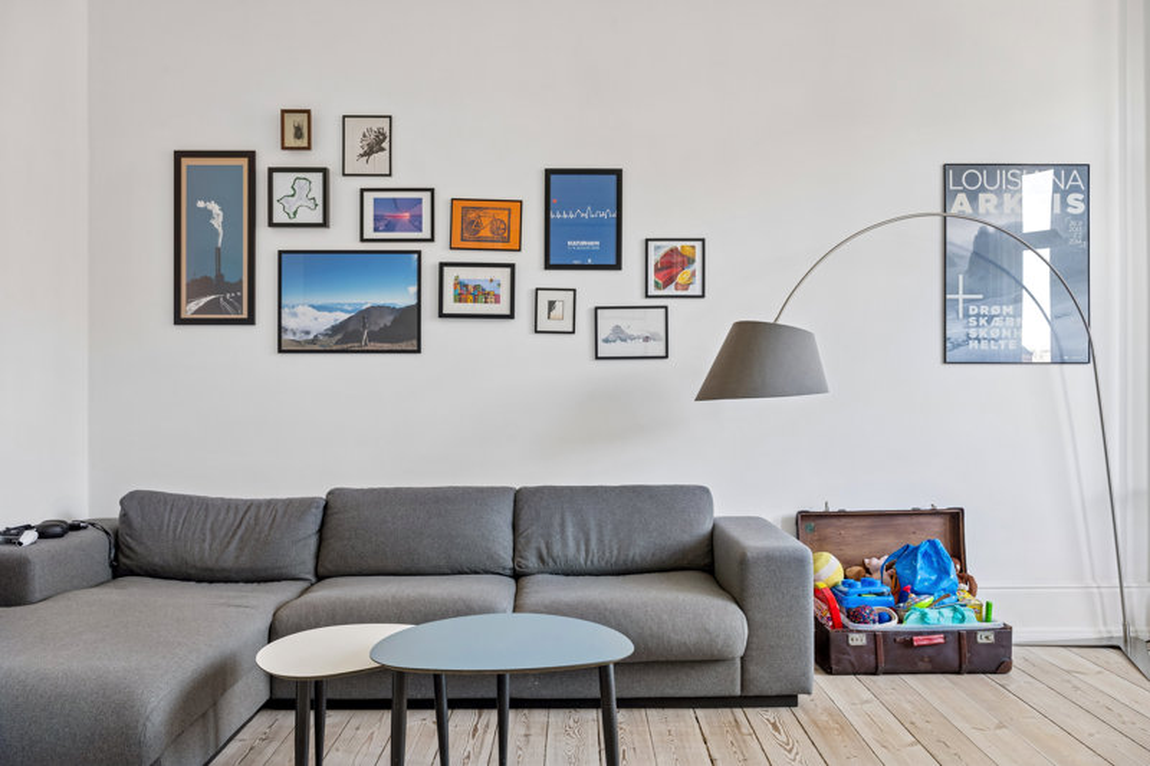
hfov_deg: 61.1
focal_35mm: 30
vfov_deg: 42.9
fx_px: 974
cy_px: 383
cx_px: 575
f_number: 9
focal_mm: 30.5
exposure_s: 1/8
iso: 160
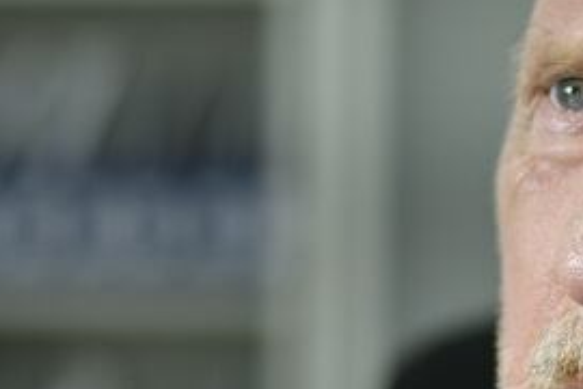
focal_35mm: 222
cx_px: 602
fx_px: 3595
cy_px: 326
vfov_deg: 6.2
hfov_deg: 9.2
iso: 640
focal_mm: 50
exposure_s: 1/800
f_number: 1.8
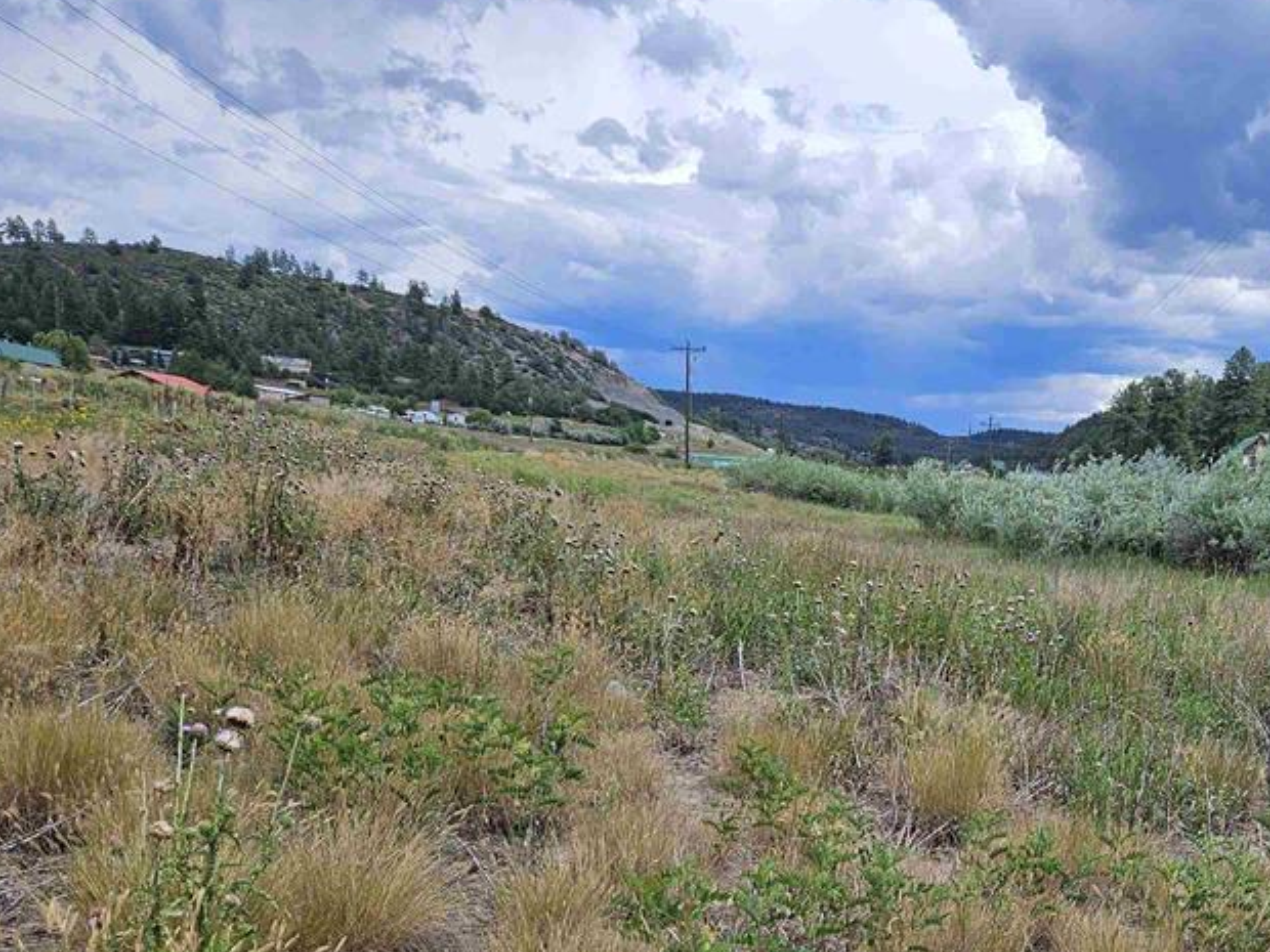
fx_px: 1394
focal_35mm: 38
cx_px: 938
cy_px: 755
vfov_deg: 36.5
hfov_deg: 47.3
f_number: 1.8
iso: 25
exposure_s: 1/1690
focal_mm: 5.4
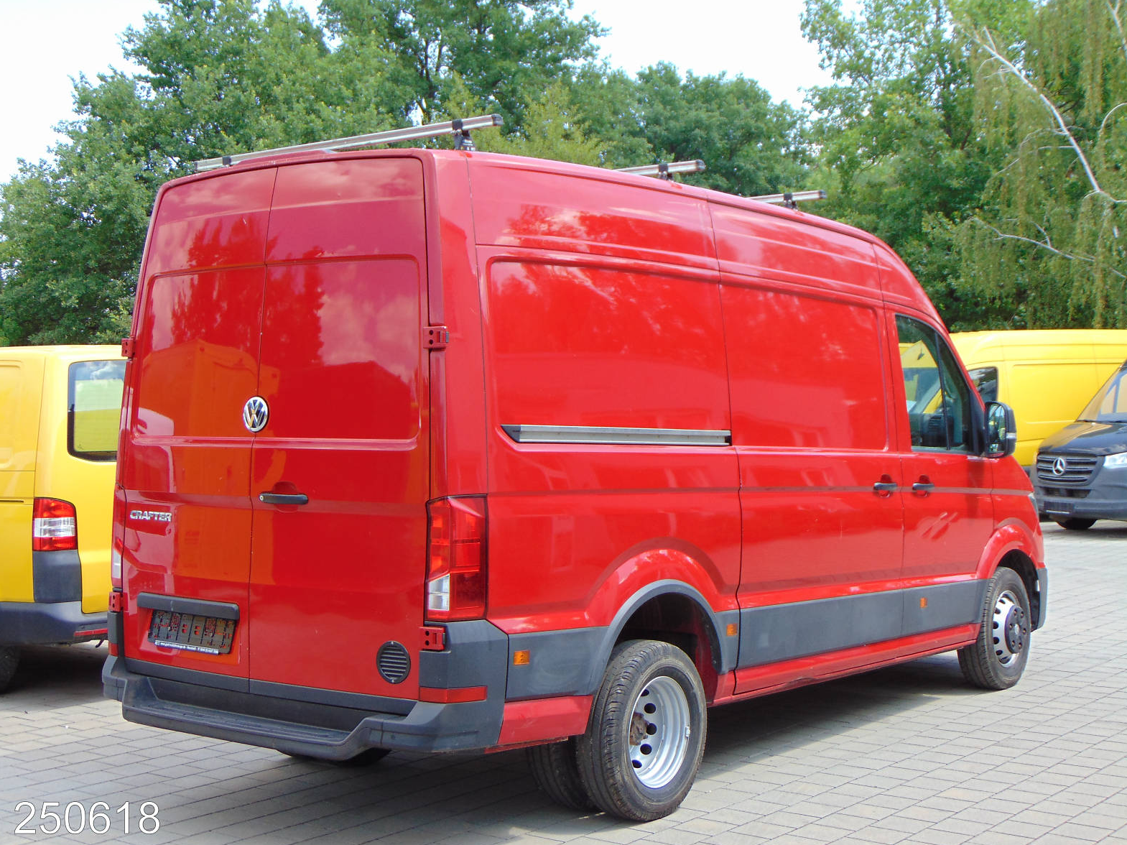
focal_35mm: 51
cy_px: 422
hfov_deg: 37.5
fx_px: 1660
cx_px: 561
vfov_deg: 28.5
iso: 80
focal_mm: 9
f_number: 3.5
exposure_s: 1/500
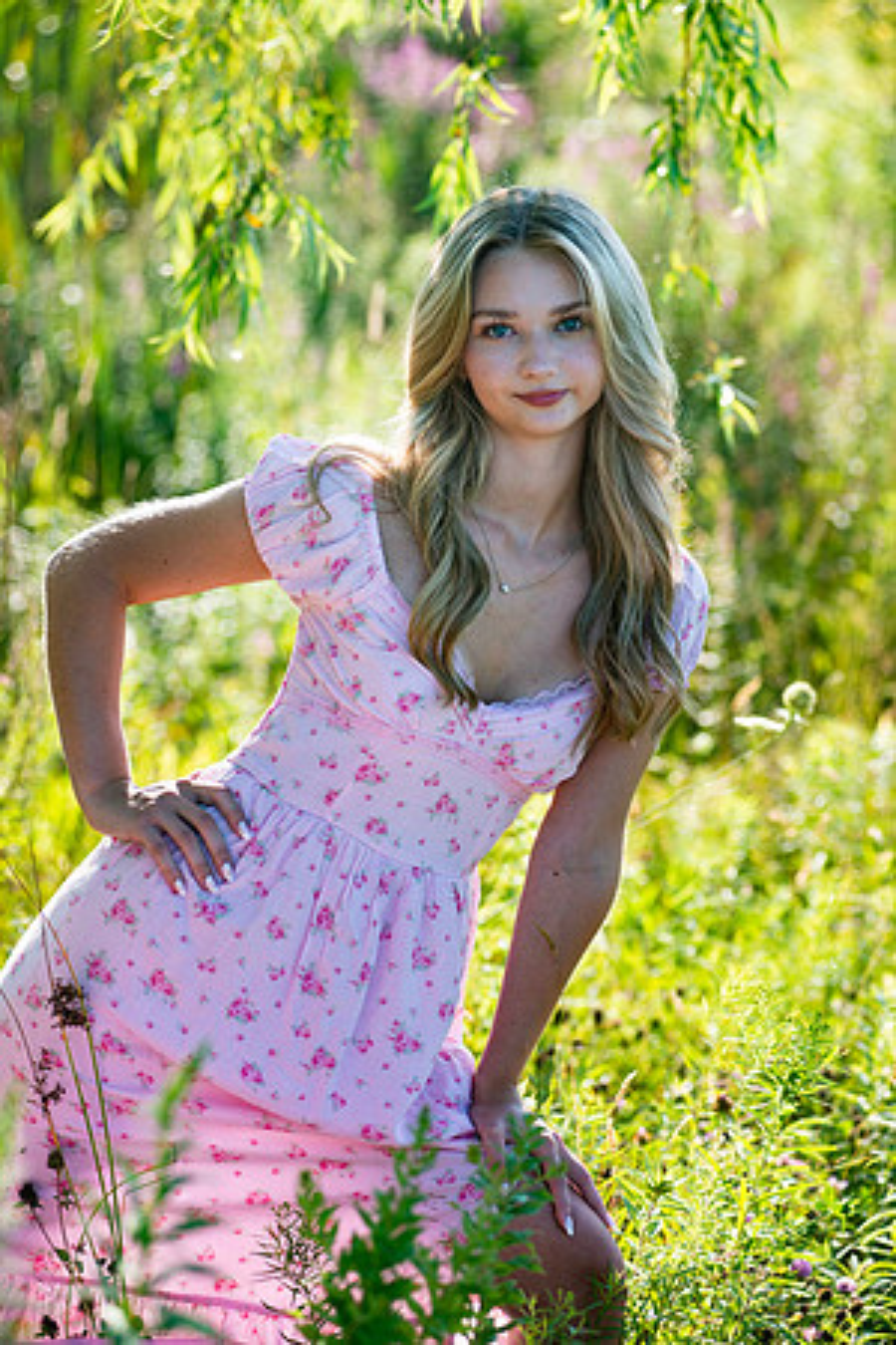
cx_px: 448
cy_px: 672
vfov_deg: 19.5
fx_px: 3920
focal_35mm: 105
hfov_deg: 13.0
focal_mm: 105
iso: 160
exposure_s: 1/500
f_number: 4
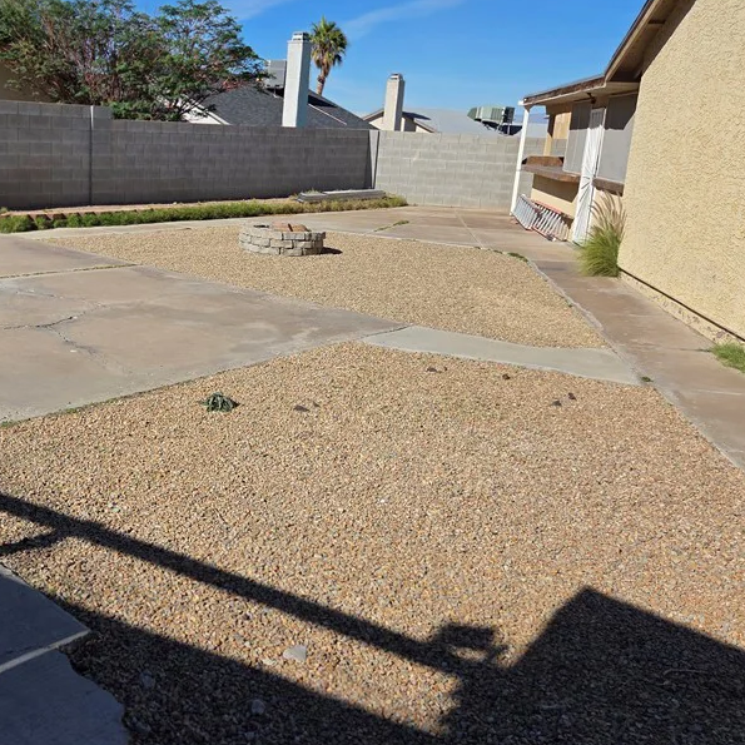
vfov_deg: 47.1
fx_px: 852
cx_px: 187
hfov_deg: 45.6
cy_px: 322
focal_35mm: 35
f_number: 1.8
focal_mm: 5.4
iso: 80
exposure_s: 1/7328
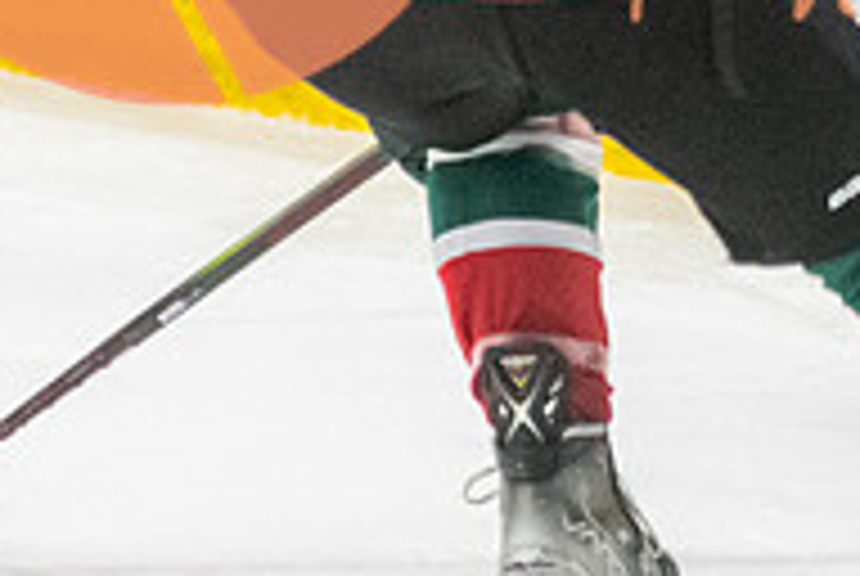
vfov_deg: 2.7
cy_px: 82
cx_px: 1130
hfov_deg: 4.0
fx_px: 12250
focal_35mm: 512
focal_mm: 92
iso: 4000
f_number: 2.8
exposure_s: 1/800
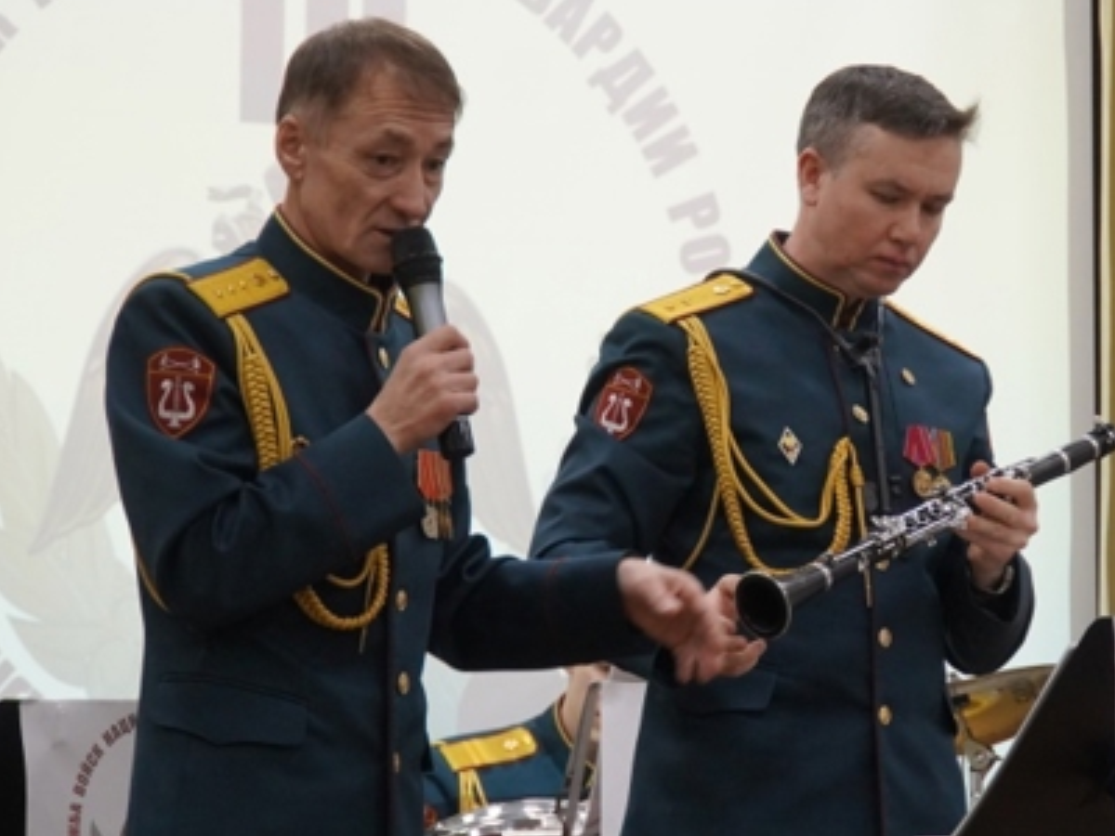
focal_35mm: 243
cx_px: 877
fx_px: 7827
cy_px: 362
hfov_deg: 8.1
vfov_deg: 6.1
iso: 2000
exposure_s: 1/160
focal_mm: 90
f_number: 5.6
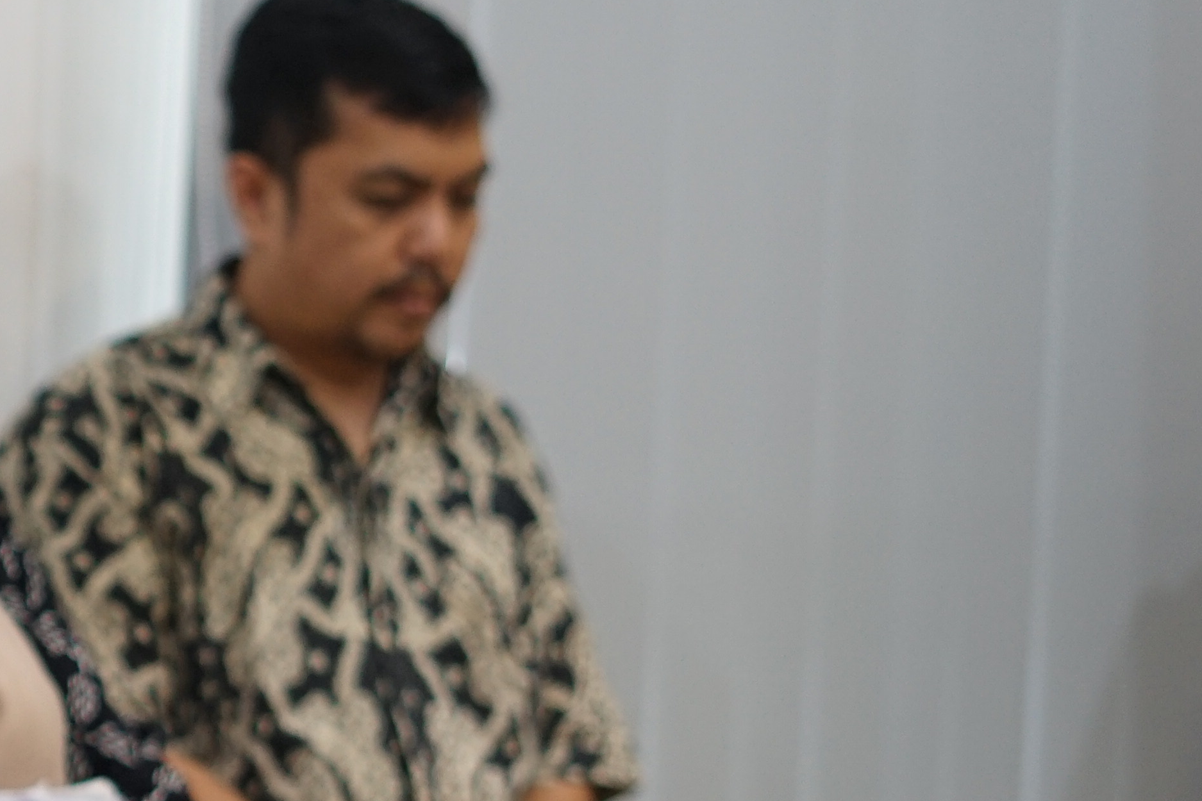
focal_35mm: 160
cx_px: -470
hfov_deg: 12.4
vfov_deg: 8.6
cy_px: 644
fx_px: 5342
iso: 640
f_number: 2.2
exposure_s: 1/80
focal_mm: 50
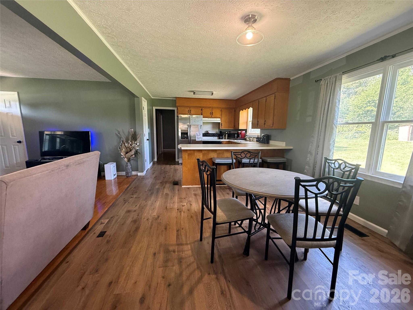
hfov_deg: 102.1
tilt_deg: -8.5
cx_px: 206
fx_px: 167
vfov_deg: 85.7
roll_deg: -1.0
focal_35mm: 14
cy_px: 155
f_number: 2.2
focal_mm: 2.22
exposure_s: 1/60
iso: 500
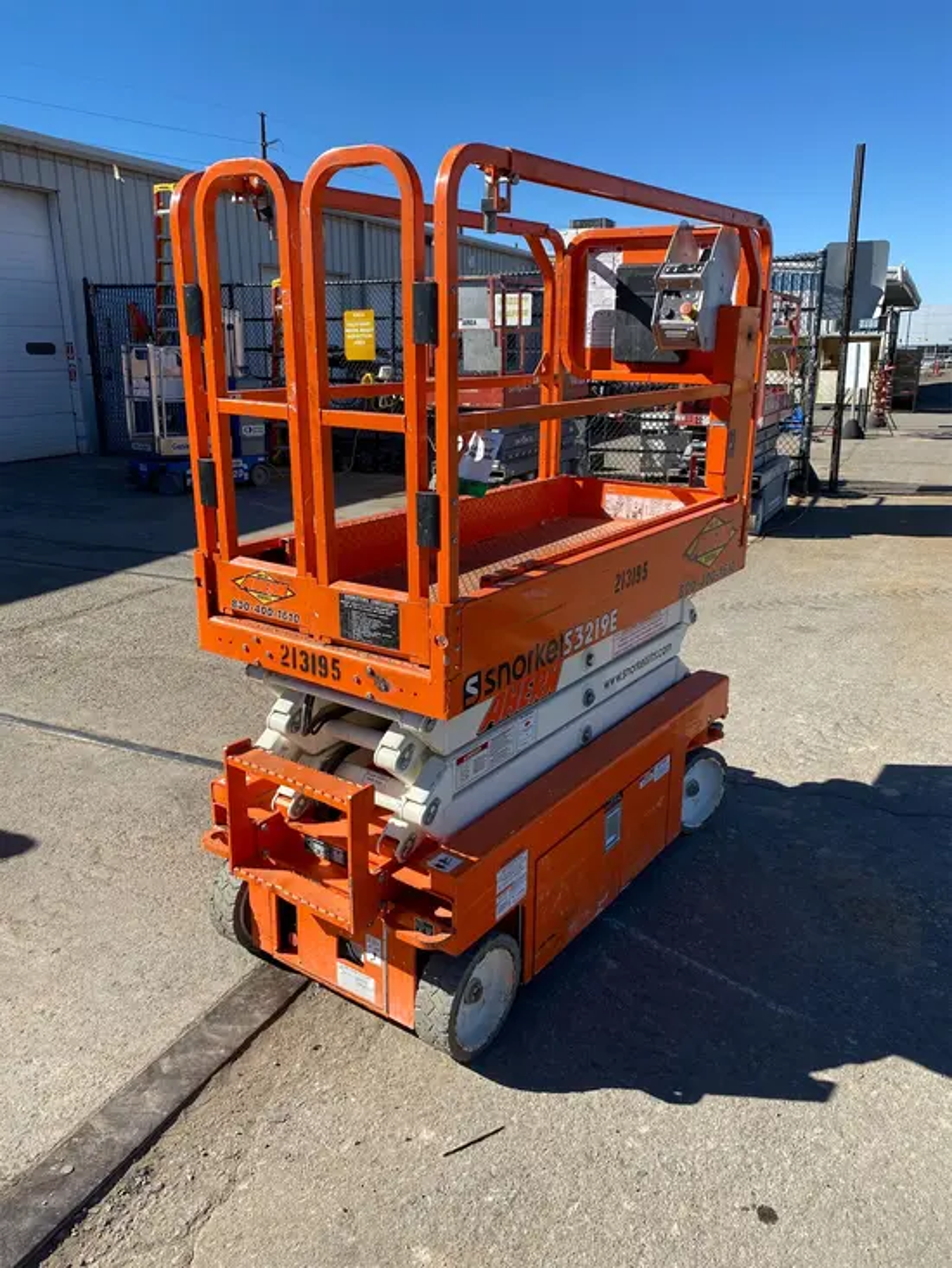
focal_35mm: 26
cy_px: 634
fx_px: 953
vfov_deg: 67.3
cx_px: 476
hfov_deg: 53.1
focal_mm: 4.25
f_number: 1.8
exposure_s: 1/1898
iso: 32
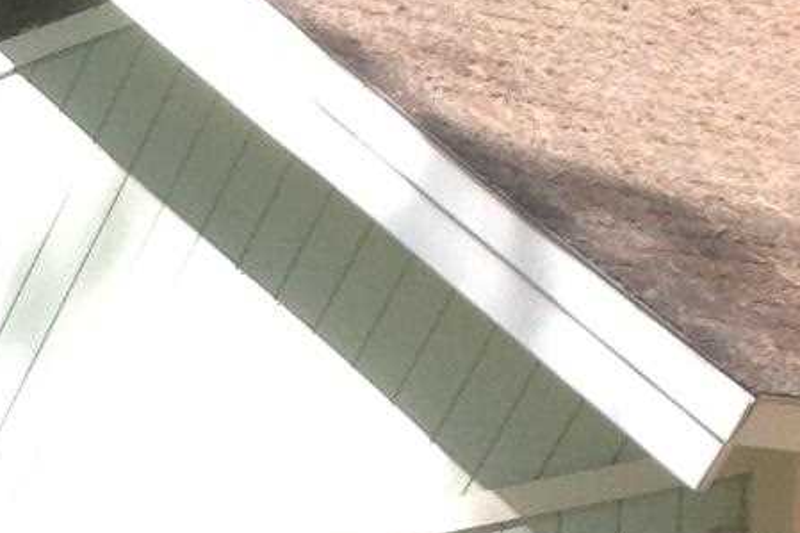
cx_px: -1438
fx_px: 4665
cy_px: 1629
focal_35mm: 210
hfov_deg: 8.5
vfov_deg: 6.0
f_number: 2.4
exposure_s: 1/343
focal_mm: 4.28
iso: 50
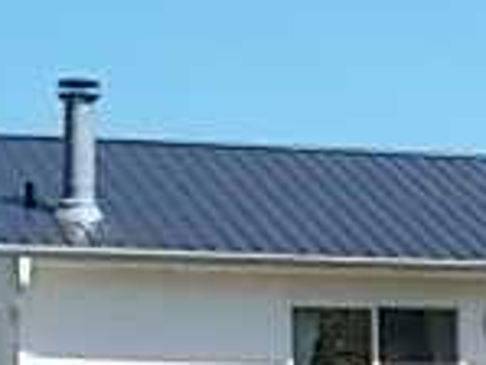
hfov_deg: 7.7
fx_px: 3499
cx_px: 842
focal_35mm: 249
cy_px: 508
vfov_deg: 5.9
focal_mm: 10.3
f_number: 4.9
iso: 80
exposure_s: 1/320
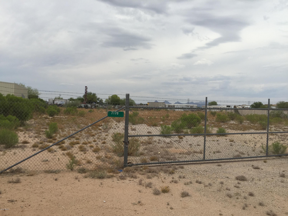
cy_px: 108
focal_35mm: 29
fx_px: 241
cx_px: 144
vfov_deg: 48.2
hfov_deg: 61.7
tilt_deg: -1.2
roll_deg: -1.8
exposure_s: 1/3300
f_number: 2.2
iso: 32
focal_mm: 4.15
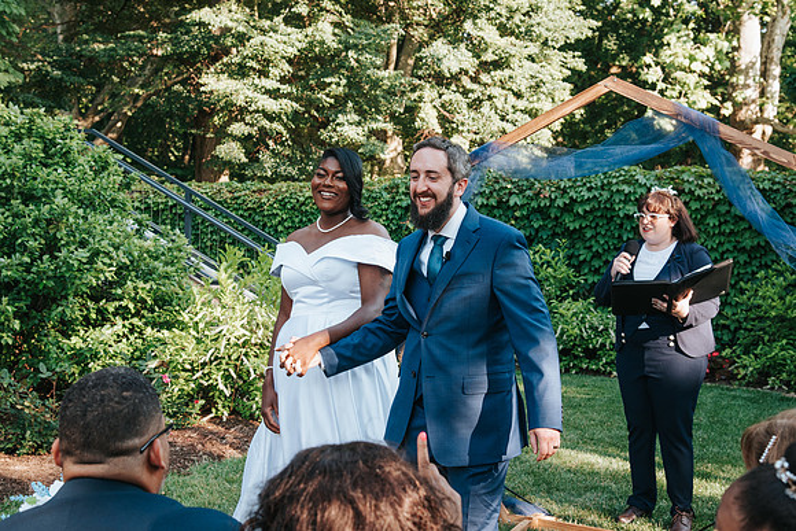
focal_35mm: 59
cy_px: 239
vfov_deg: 23.1
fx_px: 1299
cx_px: 358
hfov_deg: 34.0
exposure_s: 1/160
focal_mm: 52
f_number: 6.3
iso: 400
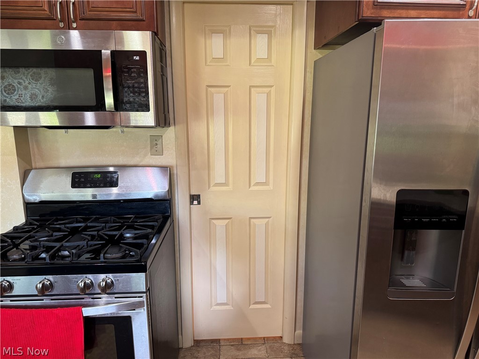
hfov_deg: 71.6
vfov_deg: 56.8
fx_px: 332
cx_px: 240
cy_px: 180
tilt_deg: -11.5
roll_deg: -0.1
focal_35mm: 24
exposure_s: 1/60
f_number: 1.78
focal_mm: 6.76
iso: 320
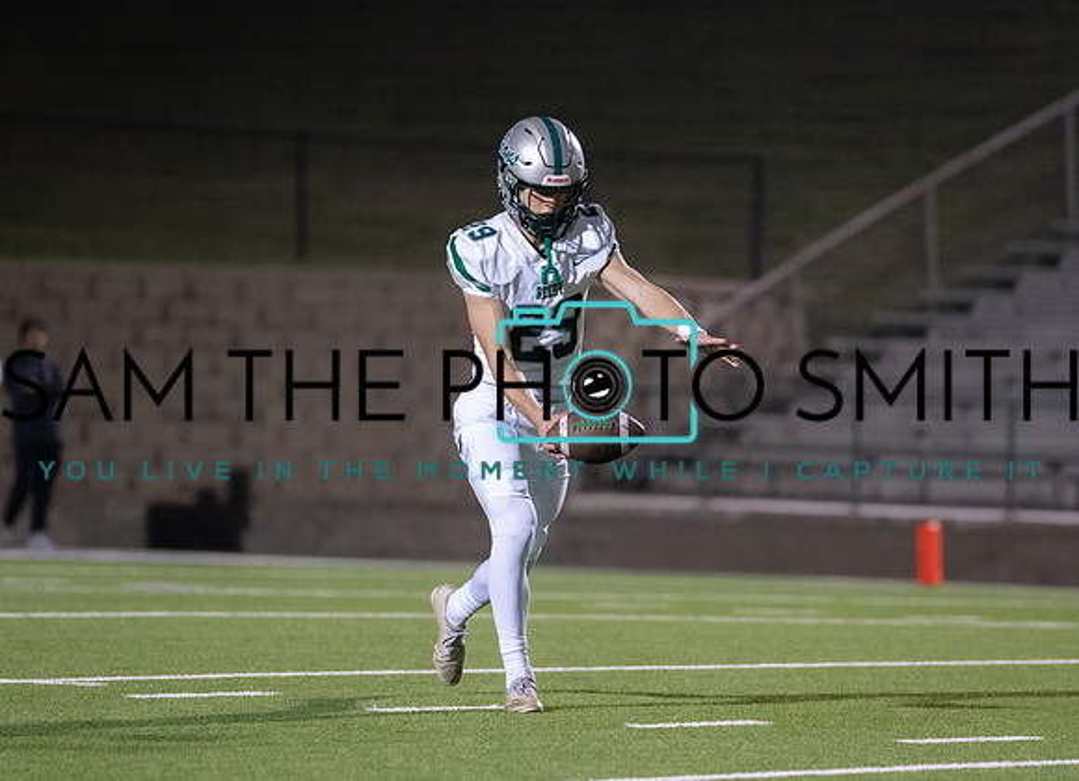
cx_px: 546
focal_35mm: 290
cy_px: 392
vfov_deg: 5.0
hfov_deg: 6.9
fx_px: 8920
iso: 4000
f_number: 2.8
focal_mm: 200
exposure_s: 1/1250
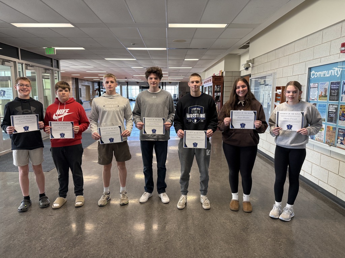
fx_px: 239
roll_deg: -0.5
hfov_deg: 71.6
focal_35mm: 24
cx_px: 172
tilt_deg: -8.9
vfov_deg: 56.8
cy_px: 129
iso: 250
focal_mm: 6.76
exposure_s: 1/120
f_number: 1.78
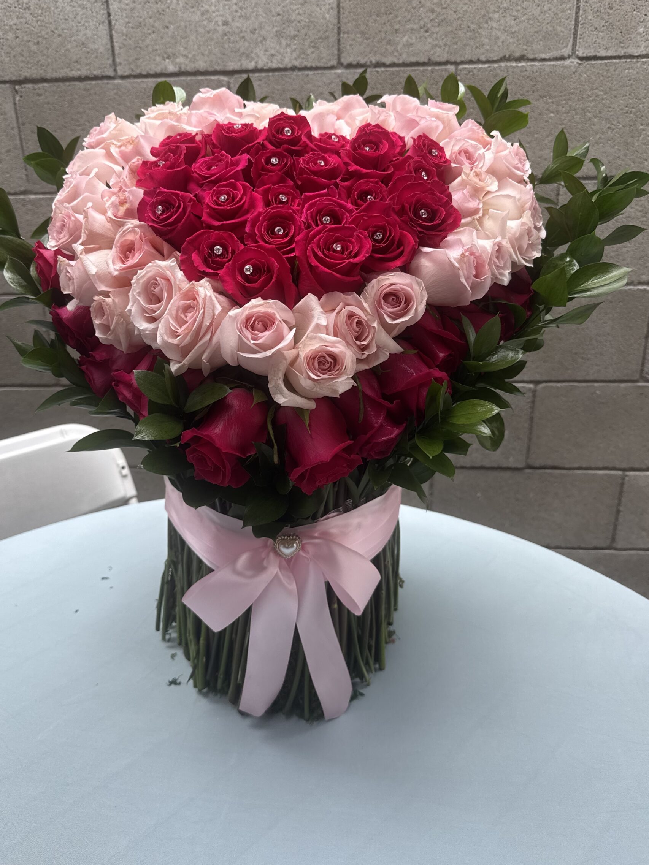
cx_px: 305
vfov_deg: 65.2
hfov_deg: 51.3
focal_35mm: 27
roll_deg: +2.6
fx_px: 675
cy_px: 390
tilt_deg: -22.6
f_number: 1.78
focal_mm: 6.76
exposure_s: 1/1059
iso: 80
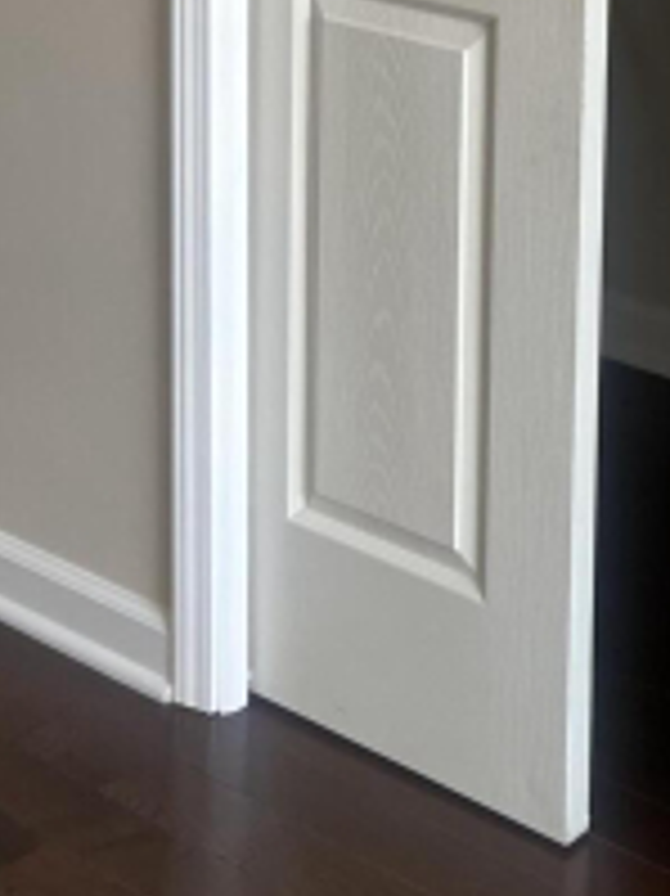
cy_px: -277
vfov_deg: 20.5
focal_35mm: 87
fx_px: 2248
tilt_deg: -6.6
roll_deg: -1.5
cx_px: 832
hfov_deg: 16.2
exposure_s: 1/118
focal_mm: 5.7
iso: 125
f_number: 1.5
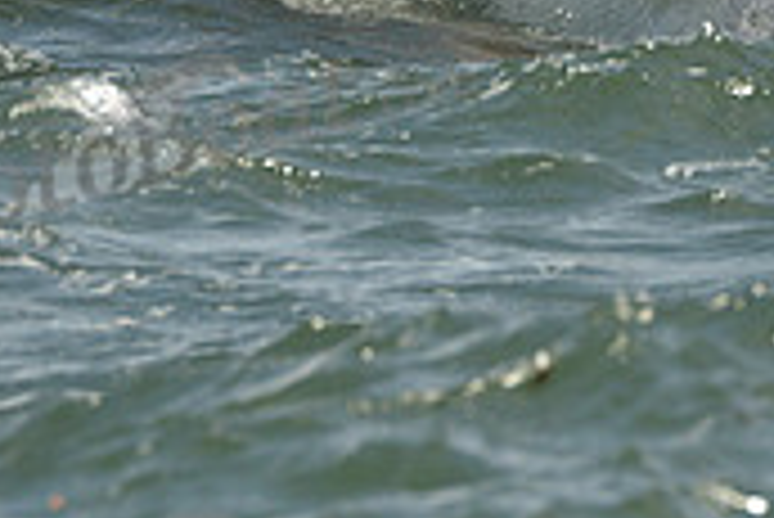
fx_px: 14503
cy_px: -151
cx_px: 716
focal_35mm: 674
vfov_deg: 2.0
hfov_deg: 3.1
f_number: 8
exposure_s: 1/1600
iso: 280
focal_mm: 200
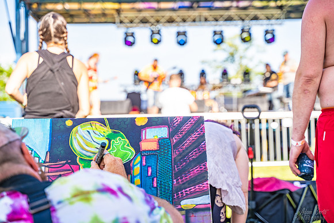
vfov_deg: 19.5
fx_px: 650
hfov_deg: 28.8
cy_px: 112
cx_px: 167
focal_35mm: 70
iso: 125
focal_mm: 70
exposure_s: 1/400
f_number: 4
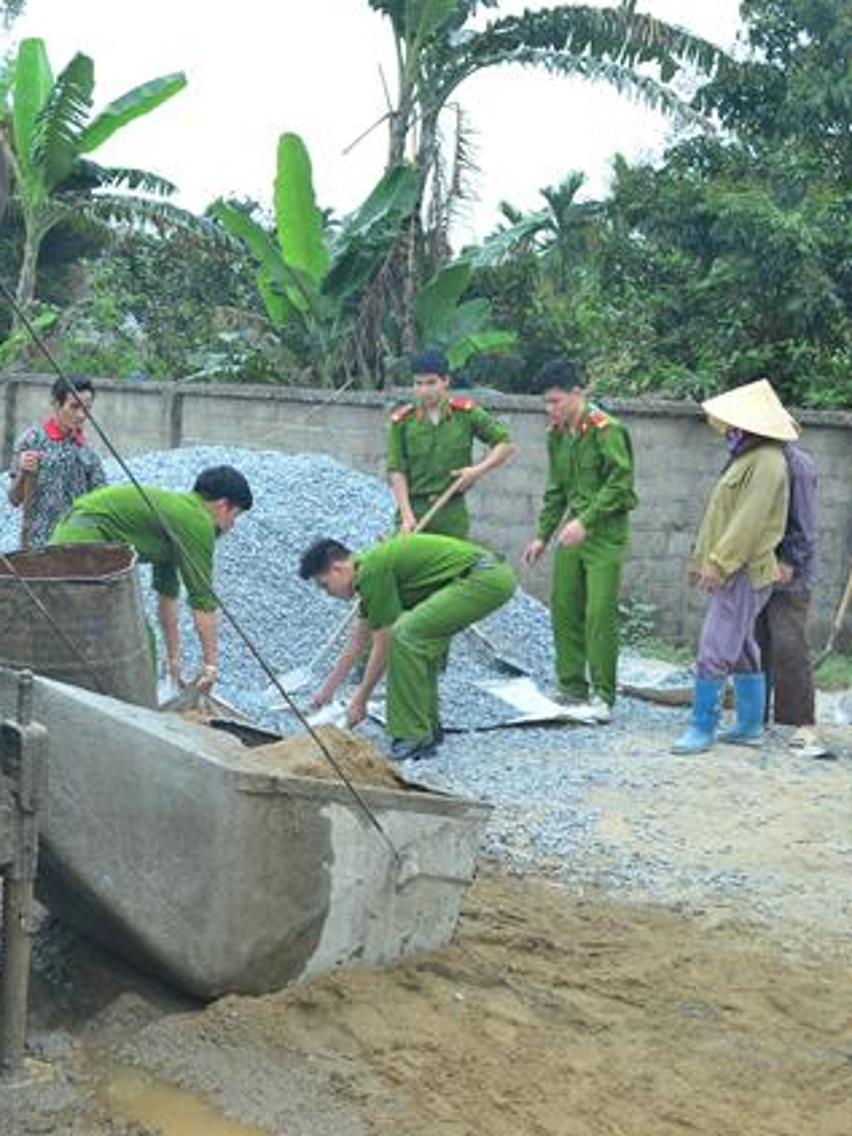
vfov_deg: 39.7
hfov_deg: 30.2
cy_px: 567
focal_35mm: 48
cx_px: 331
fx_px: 1576
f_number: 5.6
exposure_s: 1/80
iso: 200
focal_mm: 22
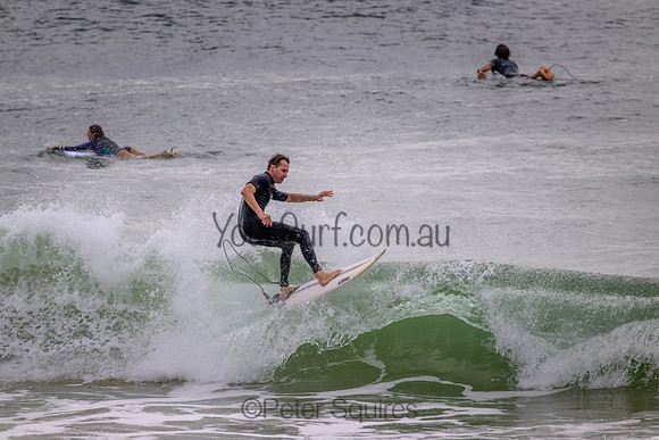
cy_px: 220
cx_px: 330
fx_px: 14647
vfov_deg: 1.7
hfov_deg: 2.6
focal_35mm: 800
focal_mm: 800
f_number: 11
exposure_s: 1/2000
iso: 1000
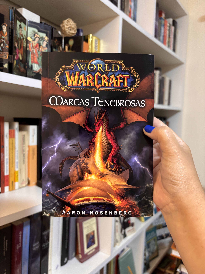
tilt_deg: -4.8
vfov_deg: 67.3
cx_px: 102
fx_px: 205
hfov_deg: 53.1
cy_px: 137
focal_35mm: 26
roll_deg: -3.2
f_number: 1.6
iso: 400
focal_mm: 5.96
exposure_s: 1/50
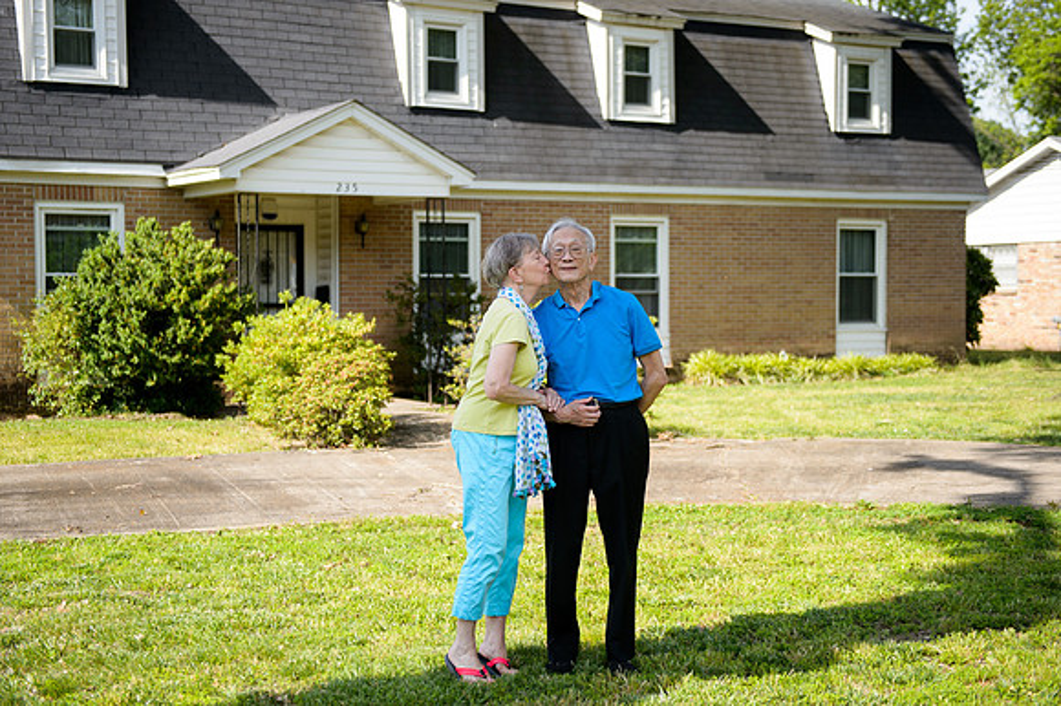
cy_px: 344
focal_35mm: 53
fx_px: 1575
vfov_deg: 25.3
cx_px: 518
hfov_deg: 37.2
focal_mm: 50
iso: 400
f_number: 2.8
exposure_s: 1/2500
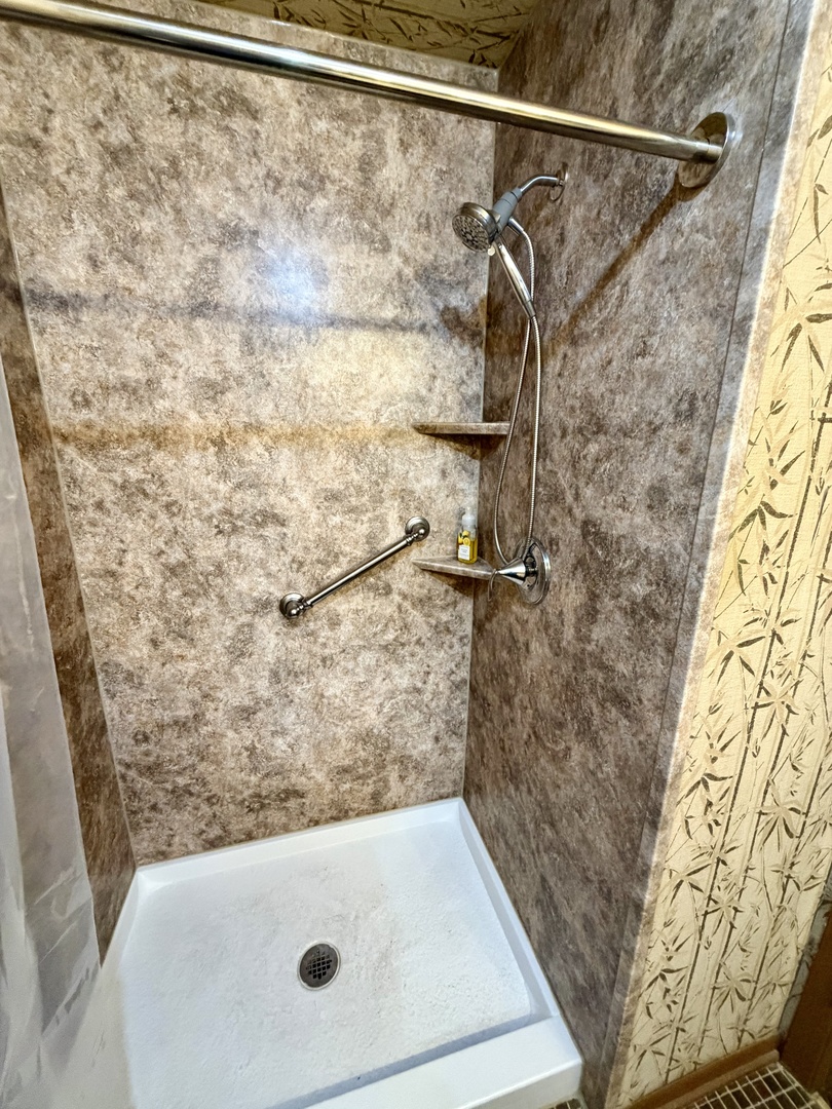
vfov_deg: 102.1
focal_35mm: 14
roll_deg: -0.3
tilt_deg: -15.7
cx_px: 416
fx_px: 449
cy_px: 554
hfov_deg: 85.7
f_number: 2.2
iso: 500
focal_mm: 2.22
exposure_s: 1/60
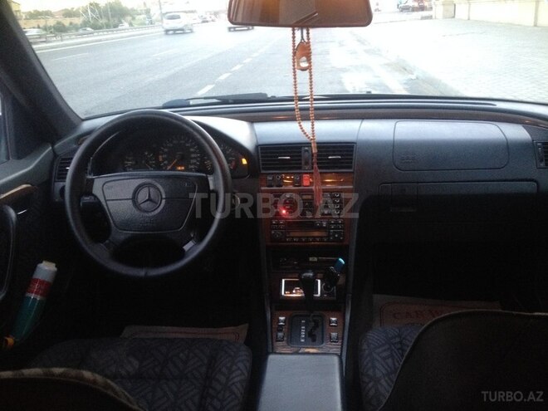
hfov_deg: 52.6
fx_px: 554
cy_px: 206
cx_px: 274
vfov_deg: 40.7
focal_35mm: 35
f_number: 2.4
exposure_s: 1/20
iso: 250
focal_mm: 4.28
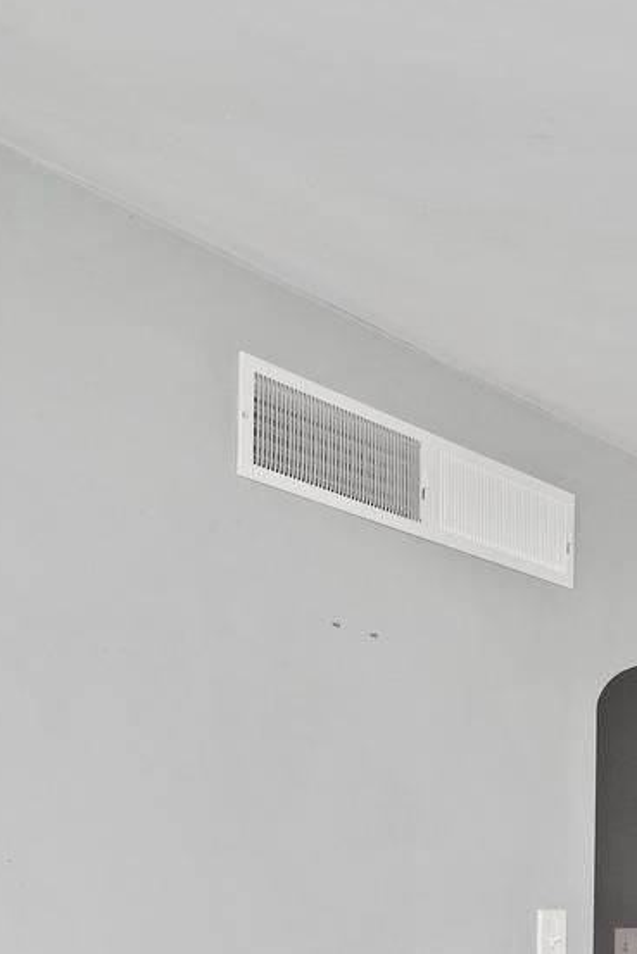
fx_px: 1671
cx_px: 1673
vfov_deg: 29.6
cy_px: 967
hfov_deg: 13.2
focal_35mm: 63
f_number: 6.3
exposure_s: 1/15
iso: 400
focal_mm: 17
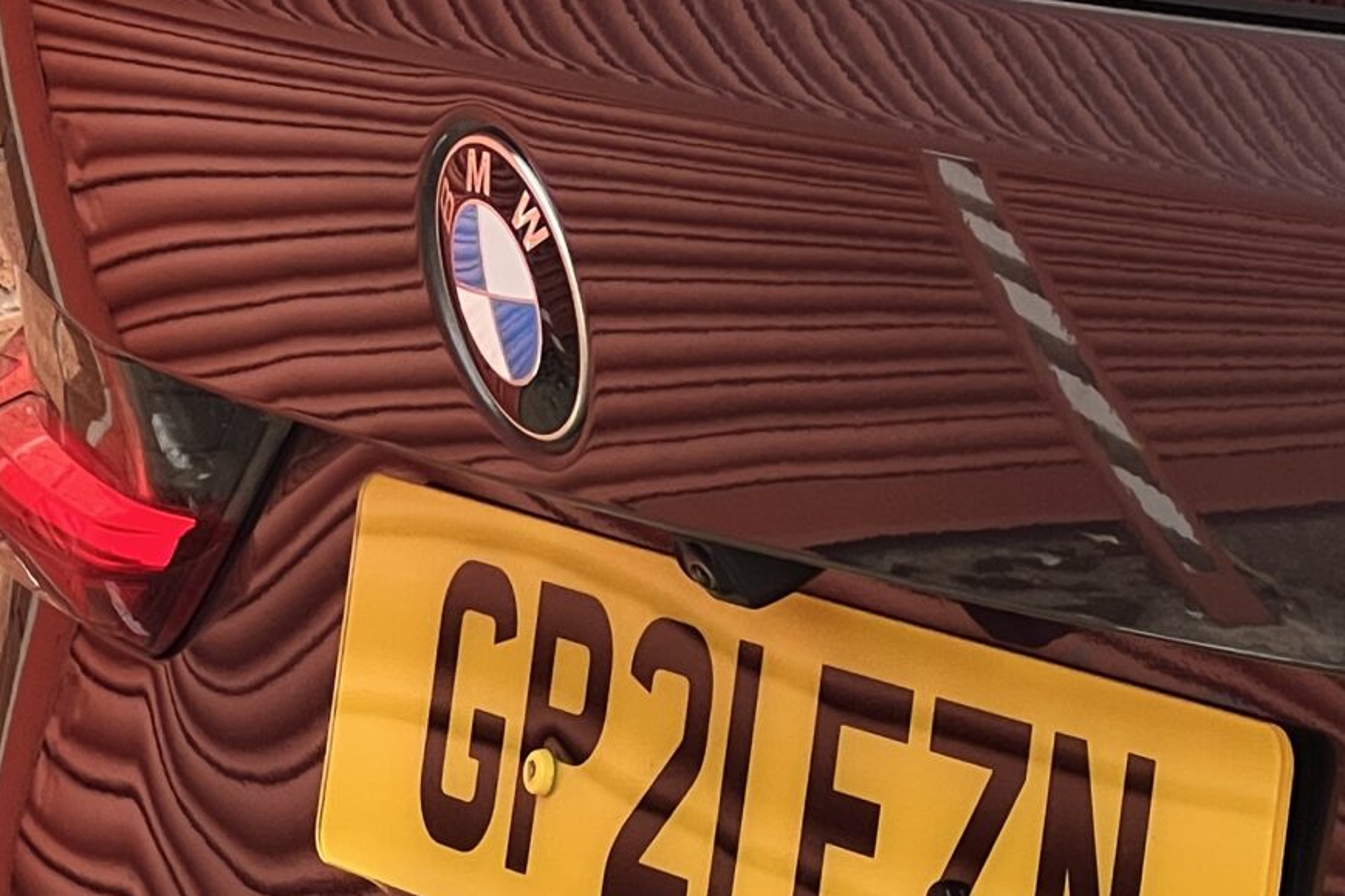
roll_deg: +6.4
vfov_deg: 5.8
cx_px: 1555
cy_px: -178
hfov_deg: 8.6
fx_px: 8815
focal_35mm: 236
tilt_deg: -2.3
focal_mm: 9
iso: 32
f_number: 2.8
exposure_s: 1/206
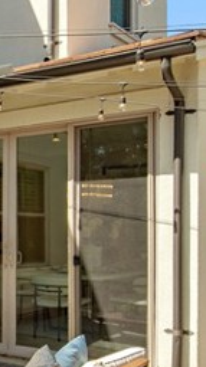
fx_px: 574
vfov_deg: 35.0
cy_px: 258
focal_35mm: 59
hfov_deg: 16.8
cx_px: -167
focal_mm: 14
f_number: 10
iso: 200
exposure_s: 1/400
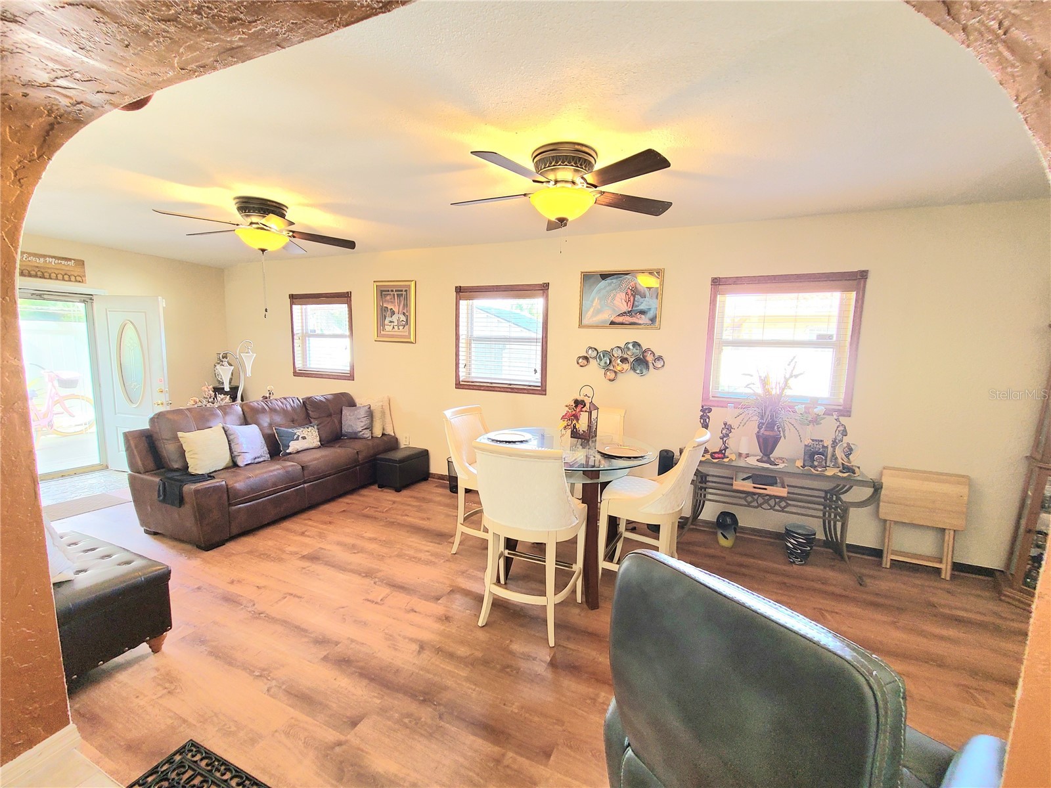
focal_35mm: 13
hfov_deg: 106.2
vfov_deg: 89.9
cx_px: 526
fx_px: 395
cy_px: 394
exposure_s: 1/60.2
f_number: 2.2
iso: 160
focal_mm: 2.2
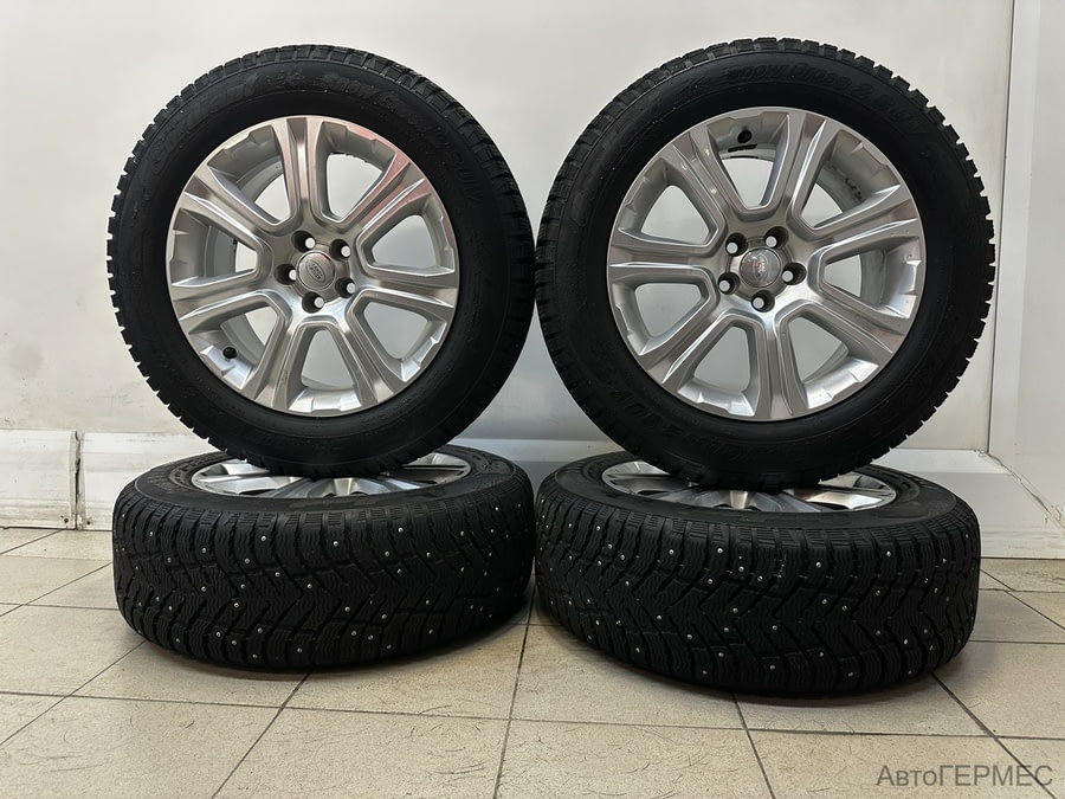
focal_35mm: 24
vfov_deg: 56.8
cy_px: 400
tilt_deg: -5.3
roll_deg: -0.6
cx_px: 532
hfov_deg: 71.6
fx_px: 738
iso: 200
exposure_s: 1/51
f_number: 1.78
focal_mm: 6.86
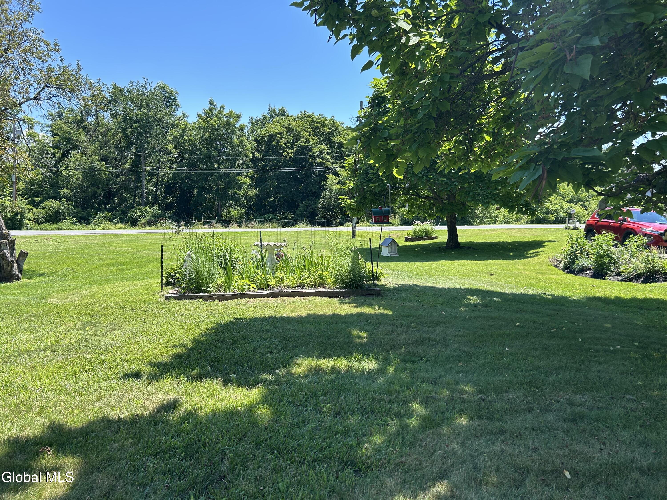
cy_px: 250
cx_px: 334
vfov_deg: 53.1
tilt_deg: -5.0
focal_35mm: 26
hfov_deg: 67.3
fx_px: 501
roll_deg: +0.2
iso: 50
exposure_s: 1/1224
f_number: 1.5
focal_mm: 5.7
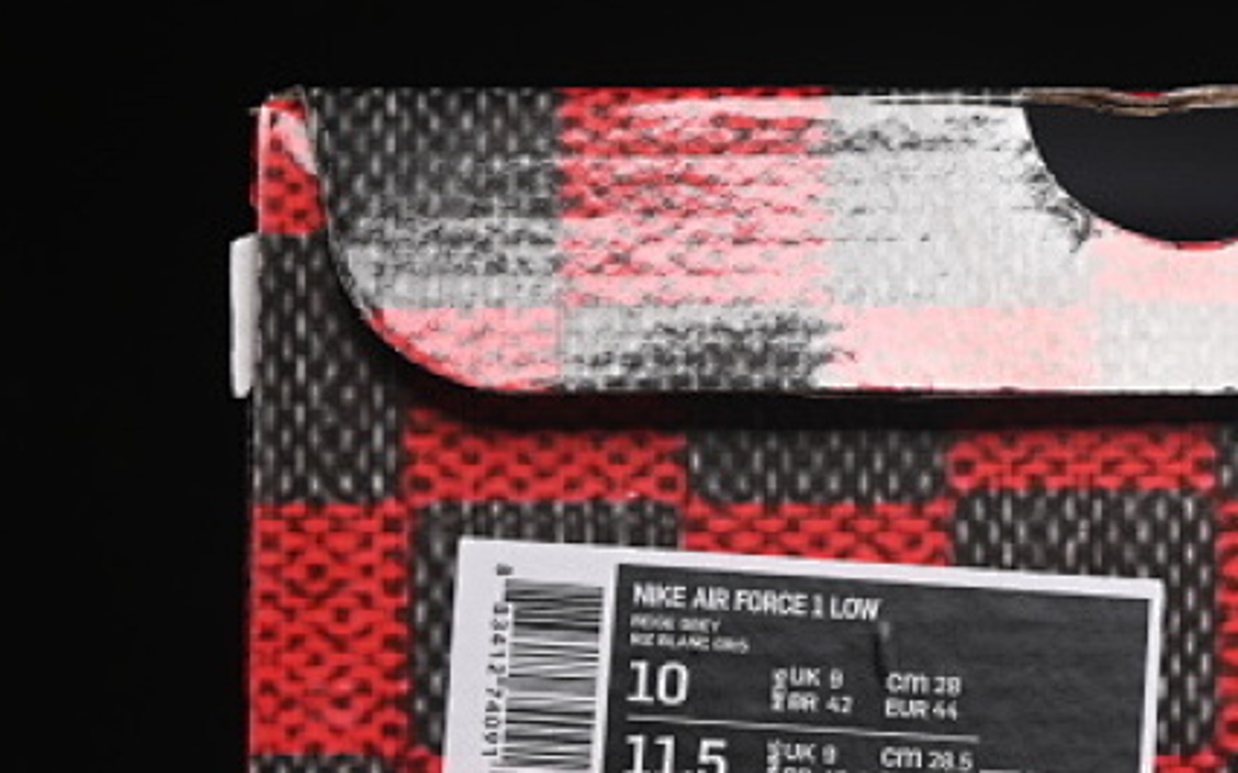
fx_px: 6544
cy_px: 381
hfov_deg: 10.7
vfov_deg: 6.8
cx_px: 1180
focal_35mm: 194
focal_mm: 50
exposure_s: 1/60
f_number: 6.3
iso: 160
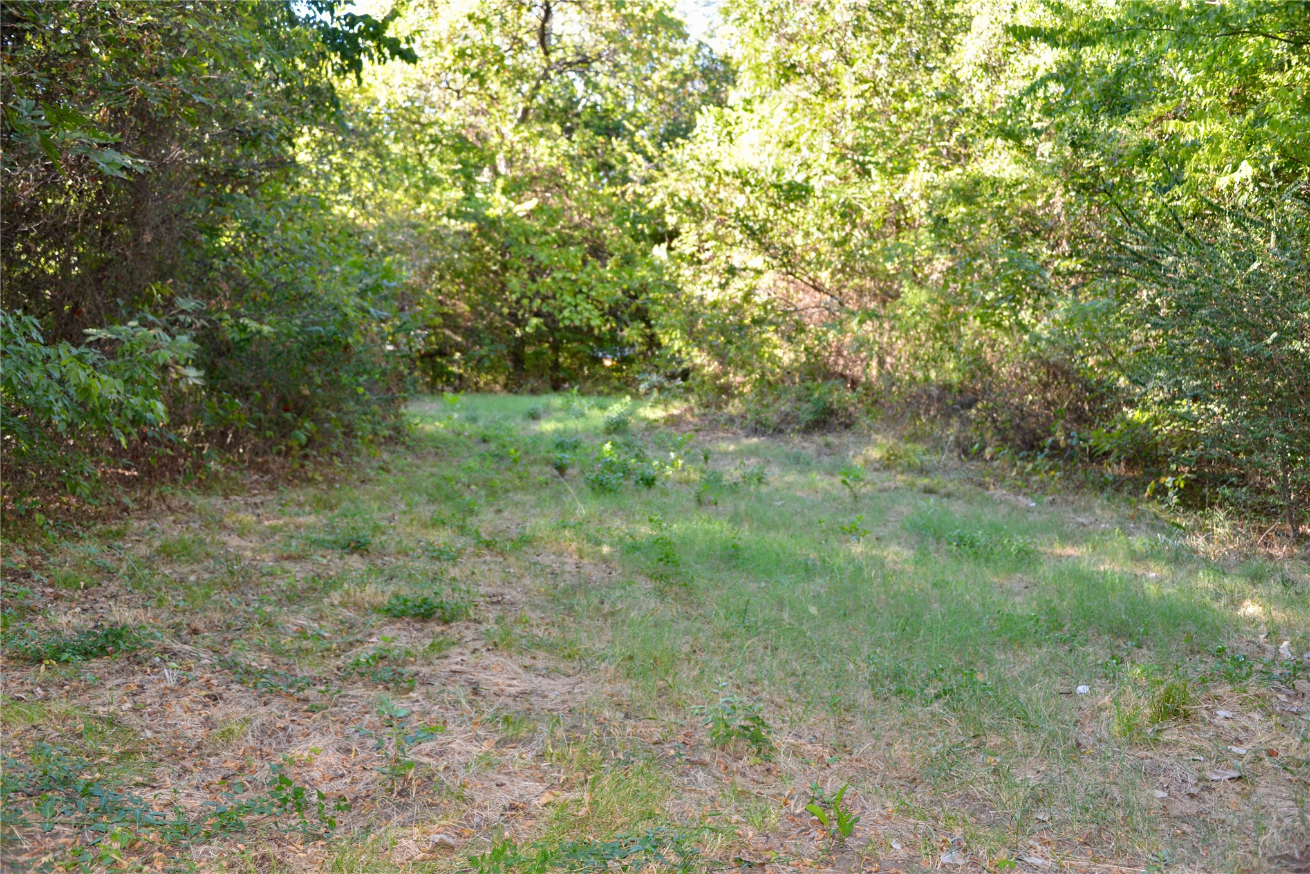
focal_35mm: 35
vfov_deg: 37.9
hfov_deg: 54.4
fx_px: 1274
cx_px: 655
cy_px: 437
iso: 320
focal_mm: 35
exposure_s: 1/125
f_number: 3.8
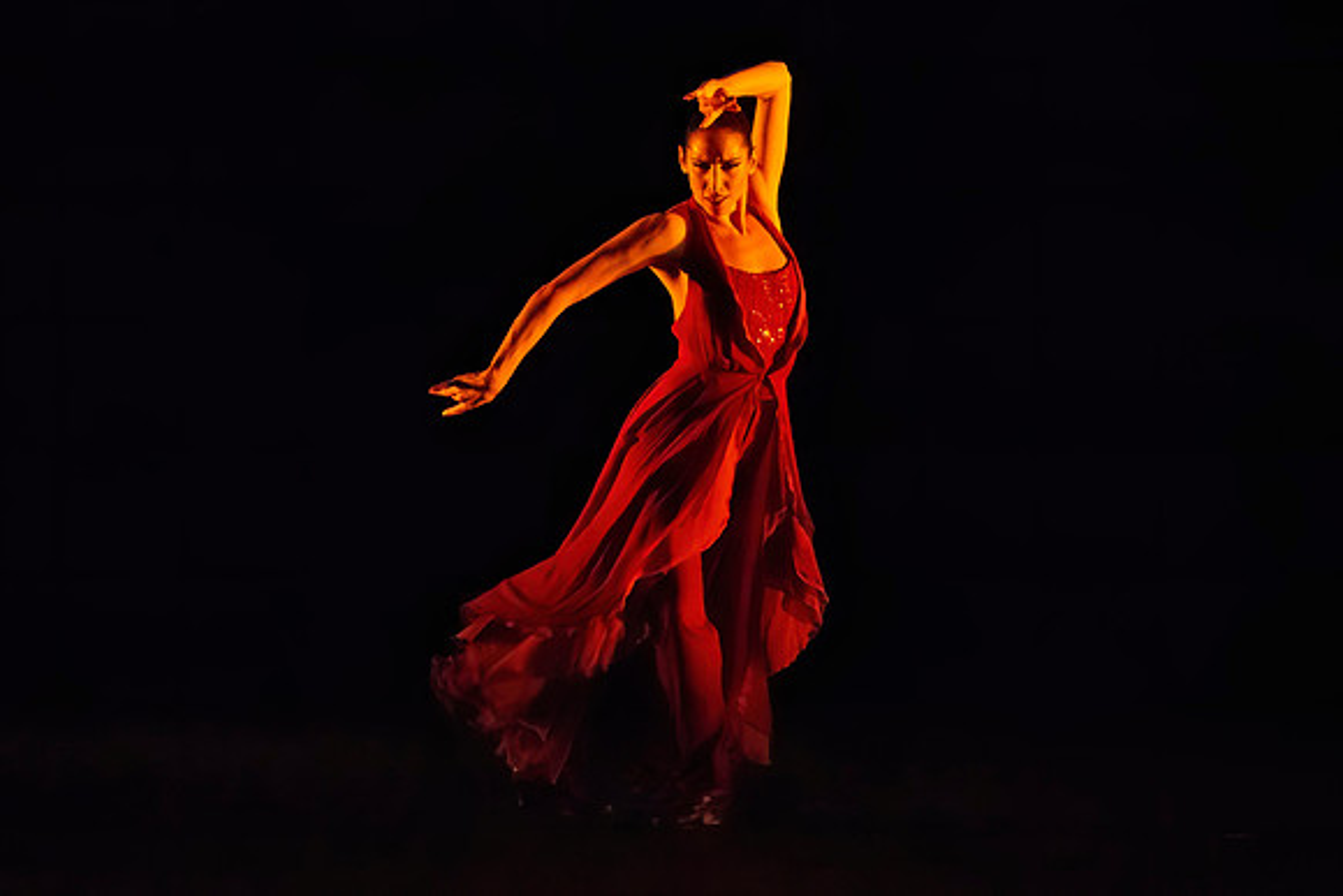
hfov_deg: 4.8
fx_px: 16151
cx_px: 672
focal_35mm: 433
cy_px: 567
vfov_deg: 3.2
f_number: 7.1
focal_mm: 342
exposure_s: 1/400
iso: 25600
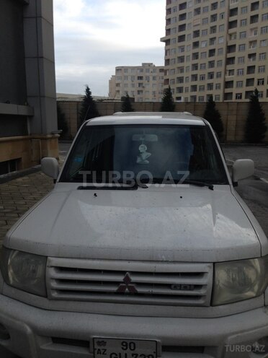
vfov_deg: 55.4
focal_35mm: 33
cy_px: 179
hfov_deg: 42.9
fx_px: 341
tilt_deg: -9.5
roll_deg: -1.9
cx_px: 134
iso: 50
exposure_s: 1/861
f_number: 2.4
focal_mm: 4.12
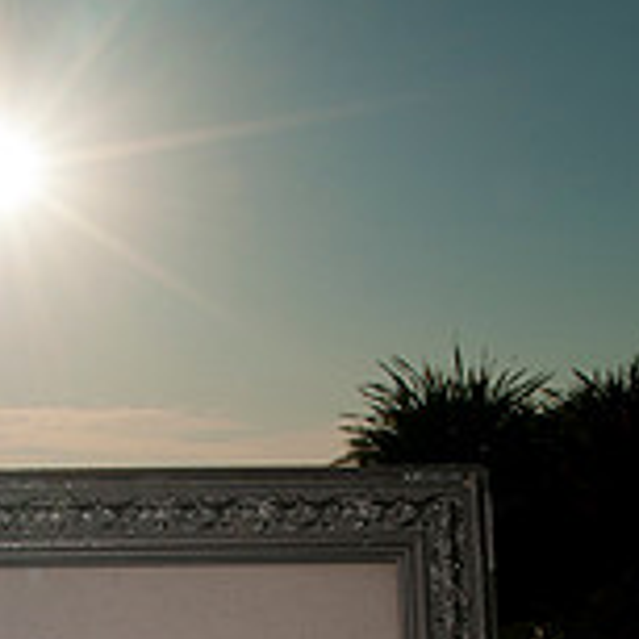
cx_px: 52
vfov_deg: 21.3
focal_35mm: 71
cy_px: 894
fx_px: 1483
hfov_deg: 23.6
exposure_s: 1/200
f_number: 22
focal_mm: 19
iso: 200
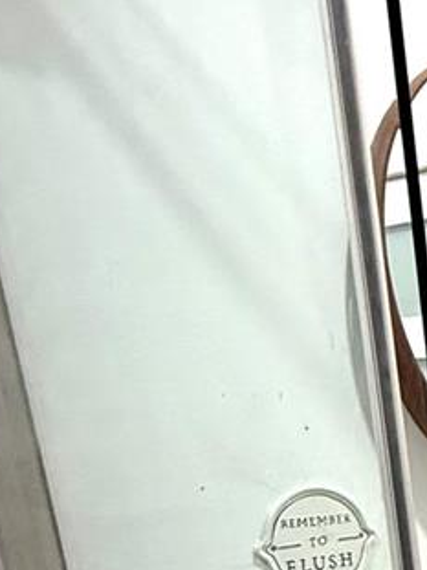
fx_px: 889
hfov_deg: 20.4
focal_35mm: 54
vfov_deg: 31.2
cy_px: 643
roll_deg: +0.9
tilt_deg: -15.3
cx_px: 739
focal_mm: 2.22
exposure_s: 1/60
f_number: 2.2
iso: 250
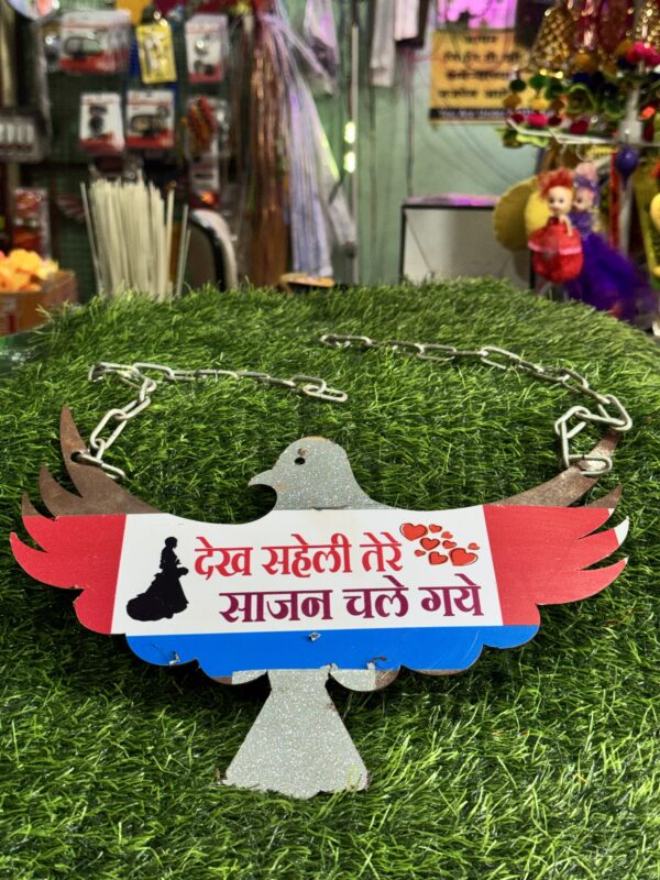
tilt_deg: -13.7
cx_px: 330
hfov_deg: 30.3
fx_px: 1220
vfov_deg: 39.7
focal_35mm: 48
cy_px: 440
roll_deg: -0.7
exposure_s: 1/100
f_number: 1.78
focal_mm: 6.76
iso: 64
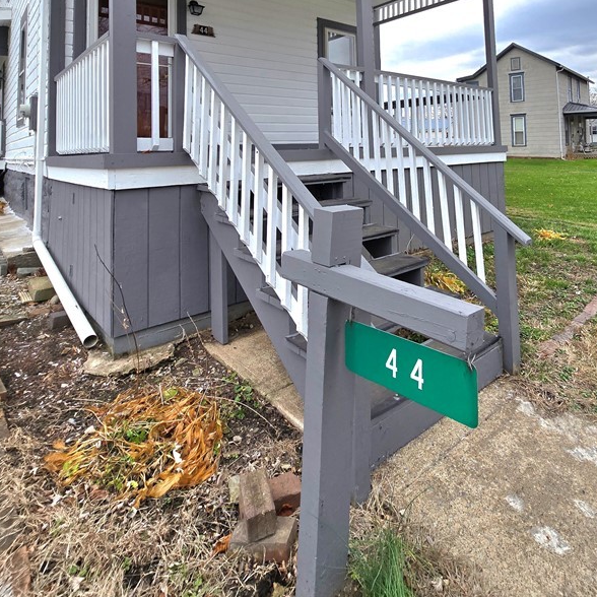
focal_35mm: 20
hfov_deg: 73.7
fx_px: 390
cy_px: 126
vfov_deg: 68.2
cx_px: 369
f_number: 2.2
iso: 50
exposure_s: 1/1111
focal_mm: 2.2
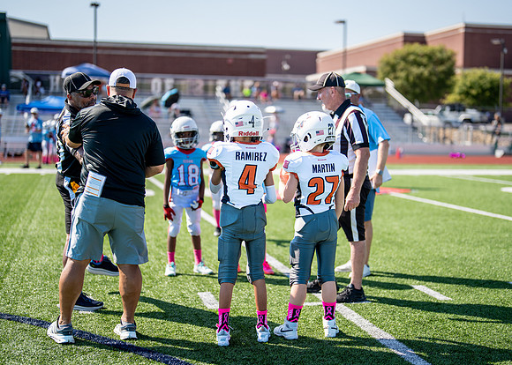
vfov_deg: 24.2
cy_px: 195
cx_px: 274
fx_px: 853
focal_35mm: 59
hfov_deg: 33.4
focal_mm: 50
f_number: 1.2
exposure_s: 1/3200
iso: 100
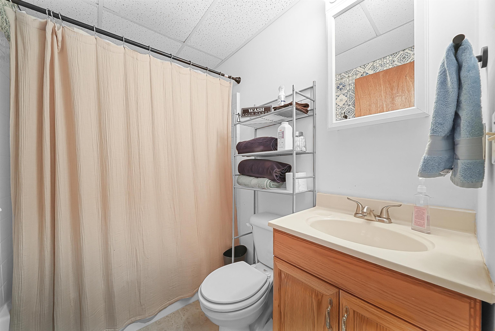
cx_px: 248
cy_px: 166
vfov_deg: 85.5
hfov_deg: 108.3
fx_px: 179
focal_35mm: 13
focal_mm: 13
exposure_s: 1/1.25
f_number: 10
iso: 2000
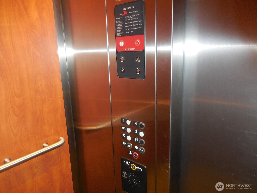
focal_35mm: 25
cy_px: 96
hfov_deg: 69.4
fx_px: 186
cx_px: 128
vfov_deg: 54.9
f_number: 3.3
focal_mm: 4.5
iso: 320
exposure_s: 1/25
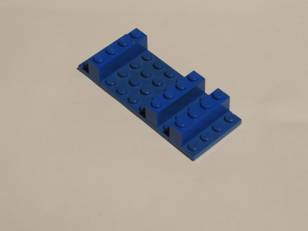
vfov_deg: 12.3
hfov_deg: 16.4
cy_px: 116
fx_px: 1068
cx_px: 154
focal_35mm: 120
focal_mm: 21.4
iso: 100
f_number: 4.2
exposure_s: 1/5
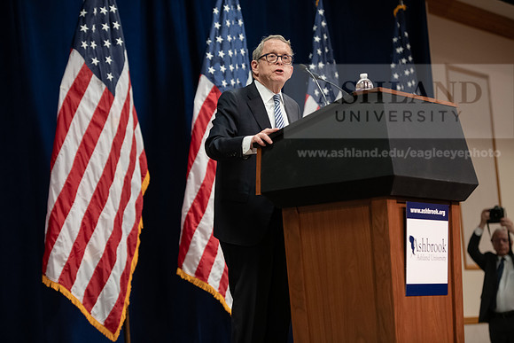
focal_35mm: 102
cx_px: 257
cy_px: 172
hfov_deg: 20.0
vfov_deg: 13.4
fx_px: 1457
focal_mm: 102
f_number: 3.2
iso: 2000
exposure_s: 1/200
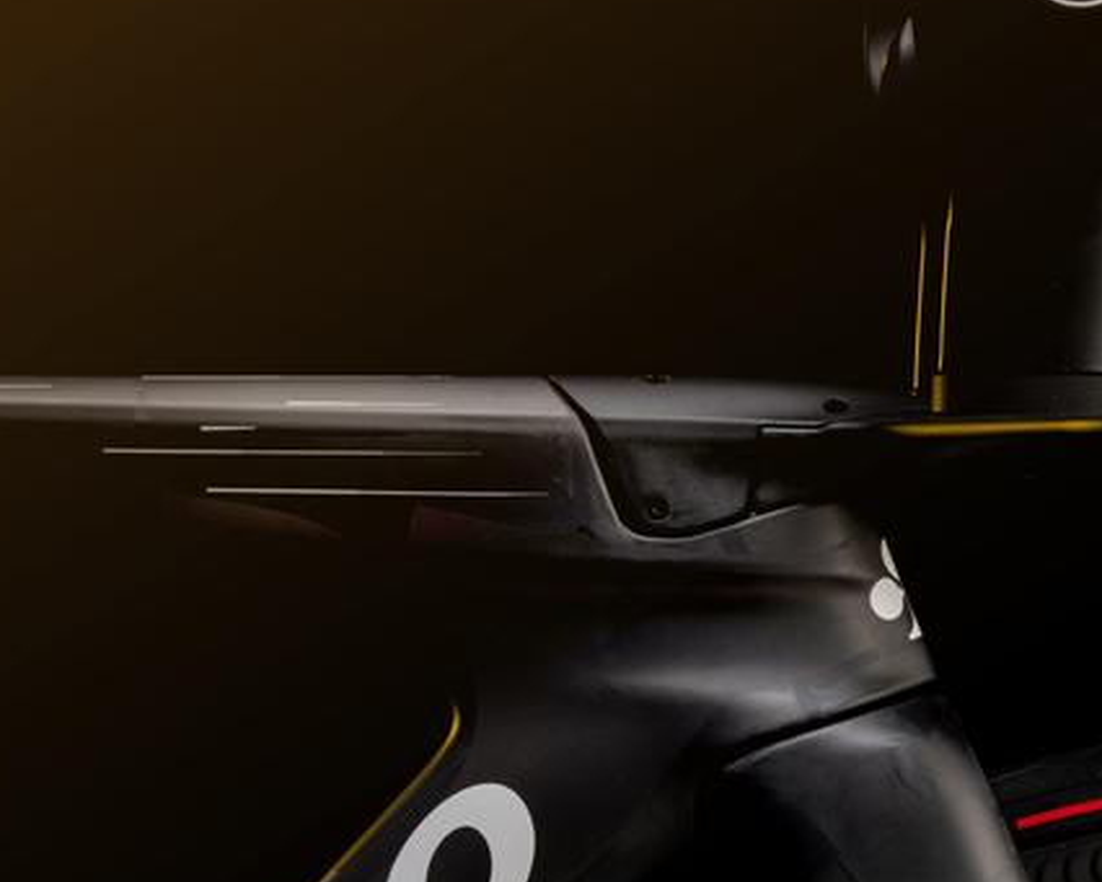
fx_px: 4763
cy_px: 706
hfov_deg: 13.2
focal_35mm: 146
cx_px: 755
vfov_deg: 10.5
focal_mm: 69
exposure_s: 1/160
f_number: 20
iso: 100
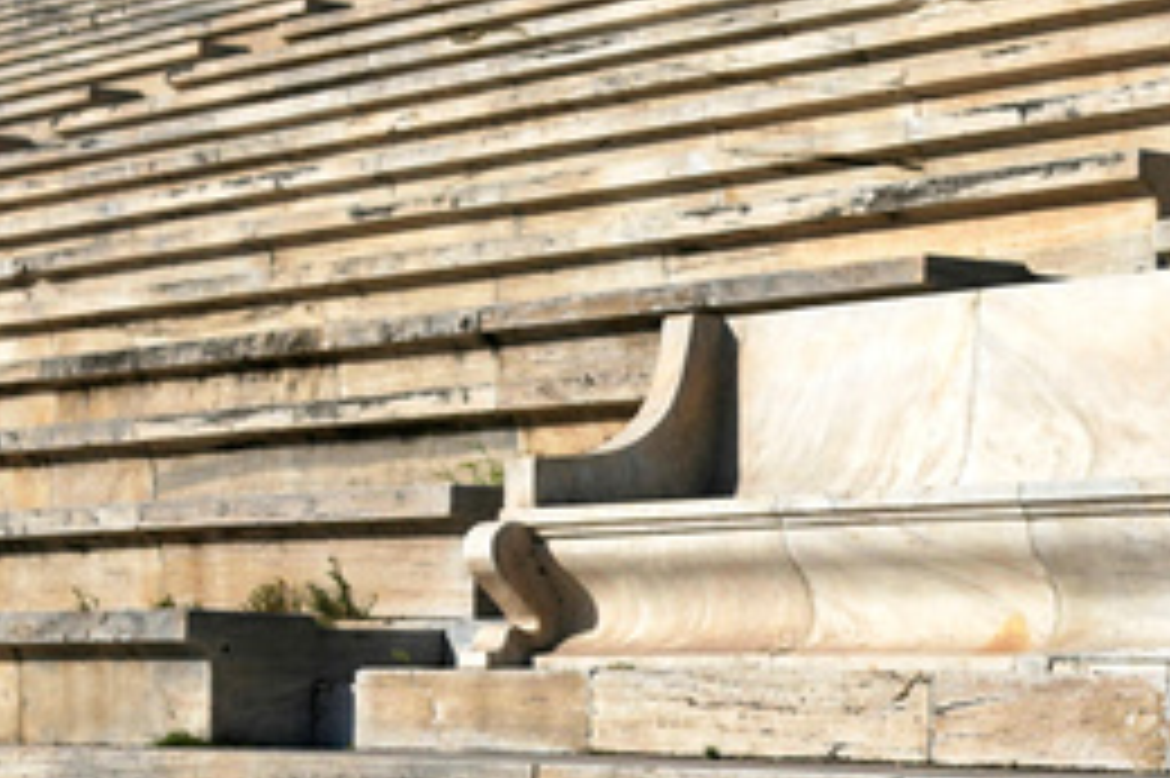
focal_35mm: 138
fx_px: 4482
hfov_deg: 14.8
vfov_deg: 9.9
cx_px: 922
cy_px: 657
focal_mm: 35
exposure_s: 1/6400
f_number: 5
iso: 100
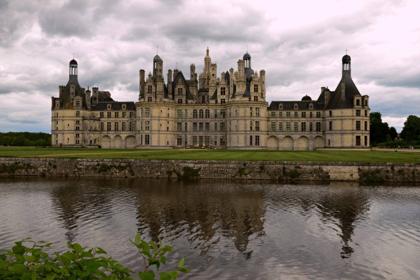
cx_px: 210
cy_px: 140
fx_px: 420
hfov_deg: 53.2
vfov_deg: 36.8
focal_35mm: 36
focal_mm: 24
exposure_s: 1/160
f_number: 13
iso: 320
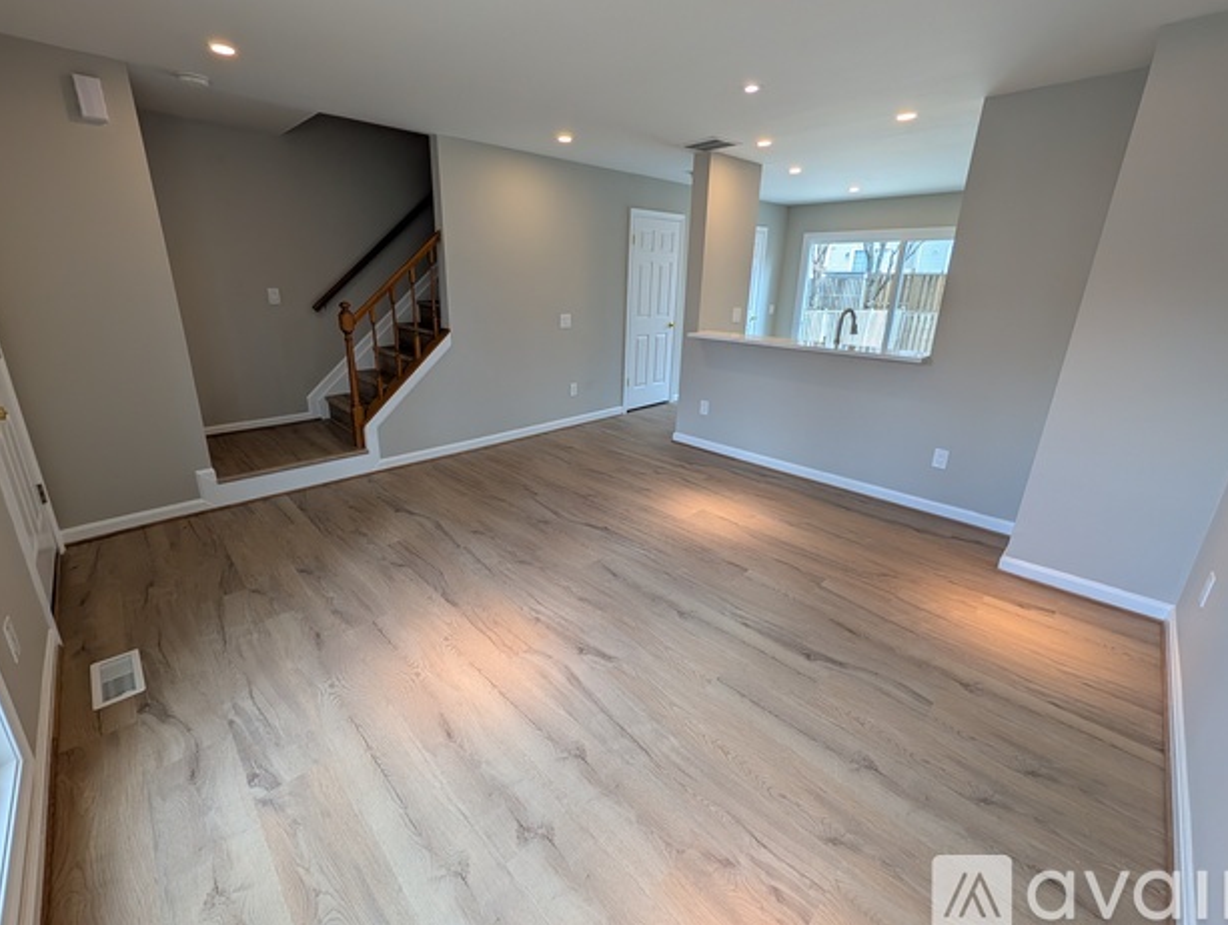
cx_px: 591
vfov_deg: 90.0
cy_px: 434
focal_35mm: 13
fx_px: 462
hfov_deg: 106.0
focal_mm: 2.02
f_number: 1.7
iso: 42
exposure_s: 1/128
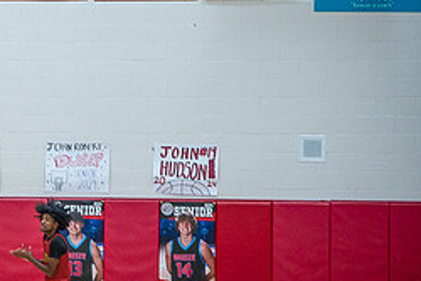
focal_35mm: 278
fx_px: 3253
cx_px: -57
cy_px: 150
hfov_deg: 7.4
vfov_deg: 5.0
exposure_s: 1/320
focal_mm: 120
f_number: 4
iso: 2000
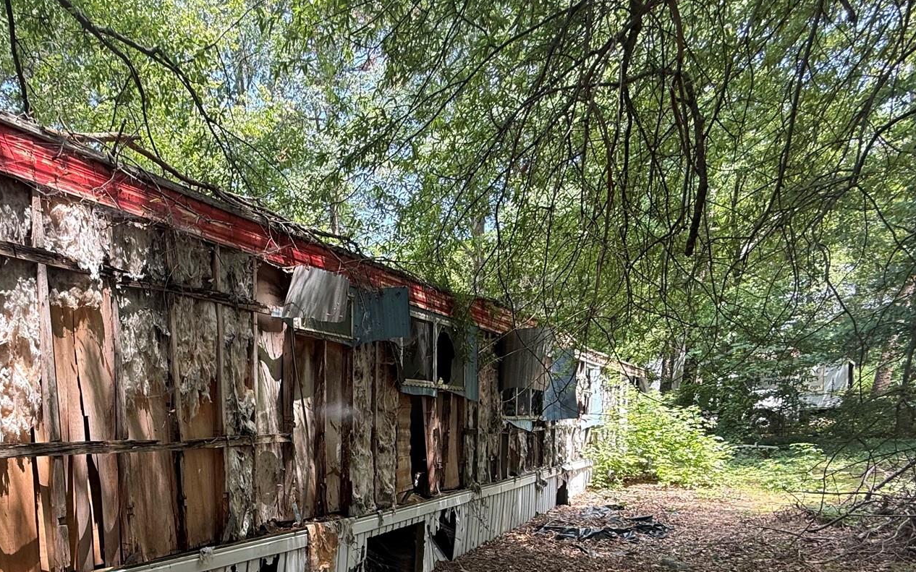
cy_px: 491
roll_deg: +0.0
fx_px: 599
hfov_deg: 71.4
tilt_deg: -4.9
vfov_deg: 47.1
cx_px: 268
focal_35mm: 24
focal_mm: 2.22
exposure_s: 1/111
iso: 64
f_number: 2.2
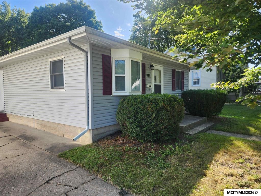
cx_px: 130
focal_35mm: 23
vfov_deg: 58.9
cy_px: 98
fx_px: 173
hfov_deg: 73.9
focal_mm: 5.4
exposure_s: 1/365
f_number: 1.8
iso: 20
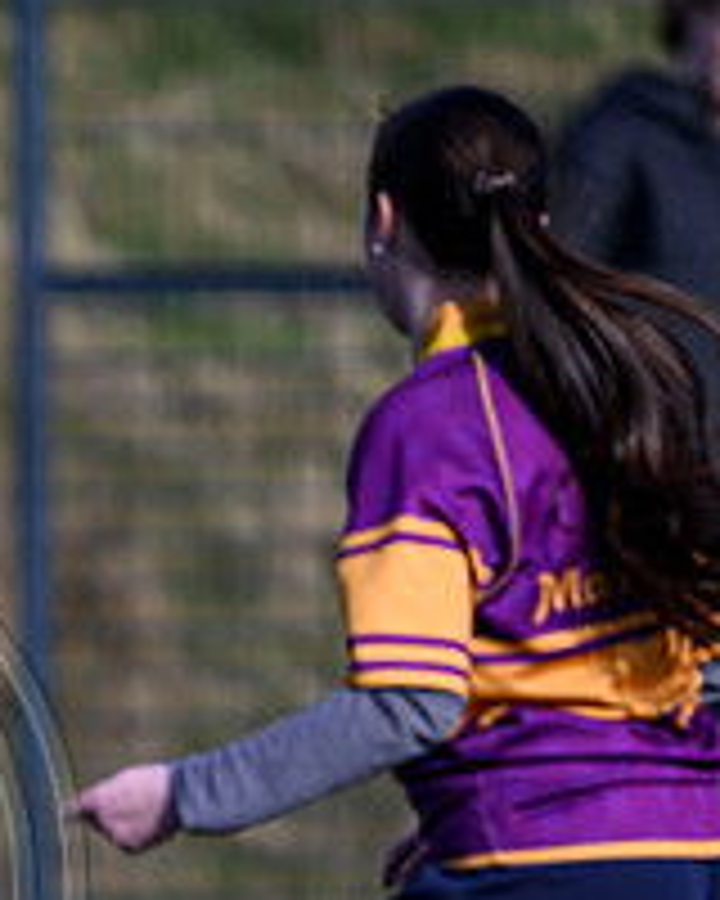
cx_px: -548
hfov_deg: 0.9
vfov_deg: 1.1
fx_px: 45921
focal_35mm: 1724
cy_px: 1141
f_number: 3.2
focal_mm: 400
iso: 200
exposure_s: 1/2500
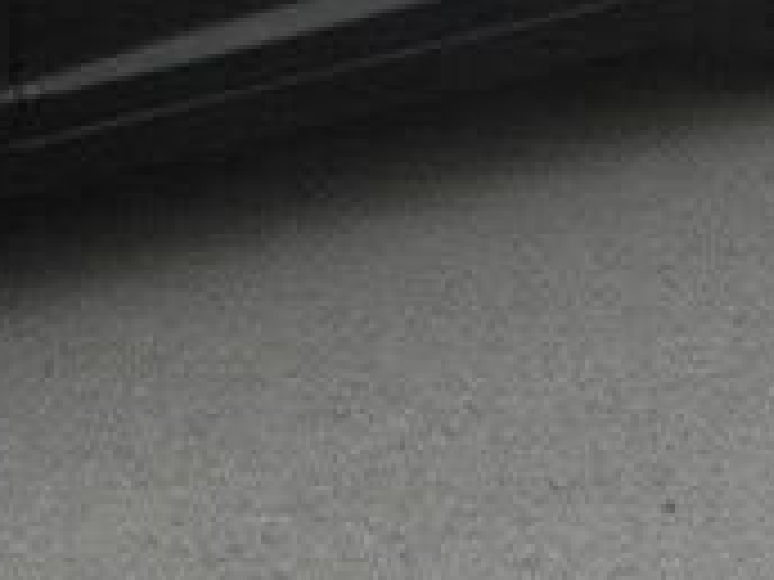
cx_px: -234
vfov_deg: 8.2
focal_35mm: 177
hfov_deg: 10.9
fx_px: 3958
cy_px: -272
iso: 160
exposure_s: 1/61.8
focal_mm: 8.2
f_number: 3.2
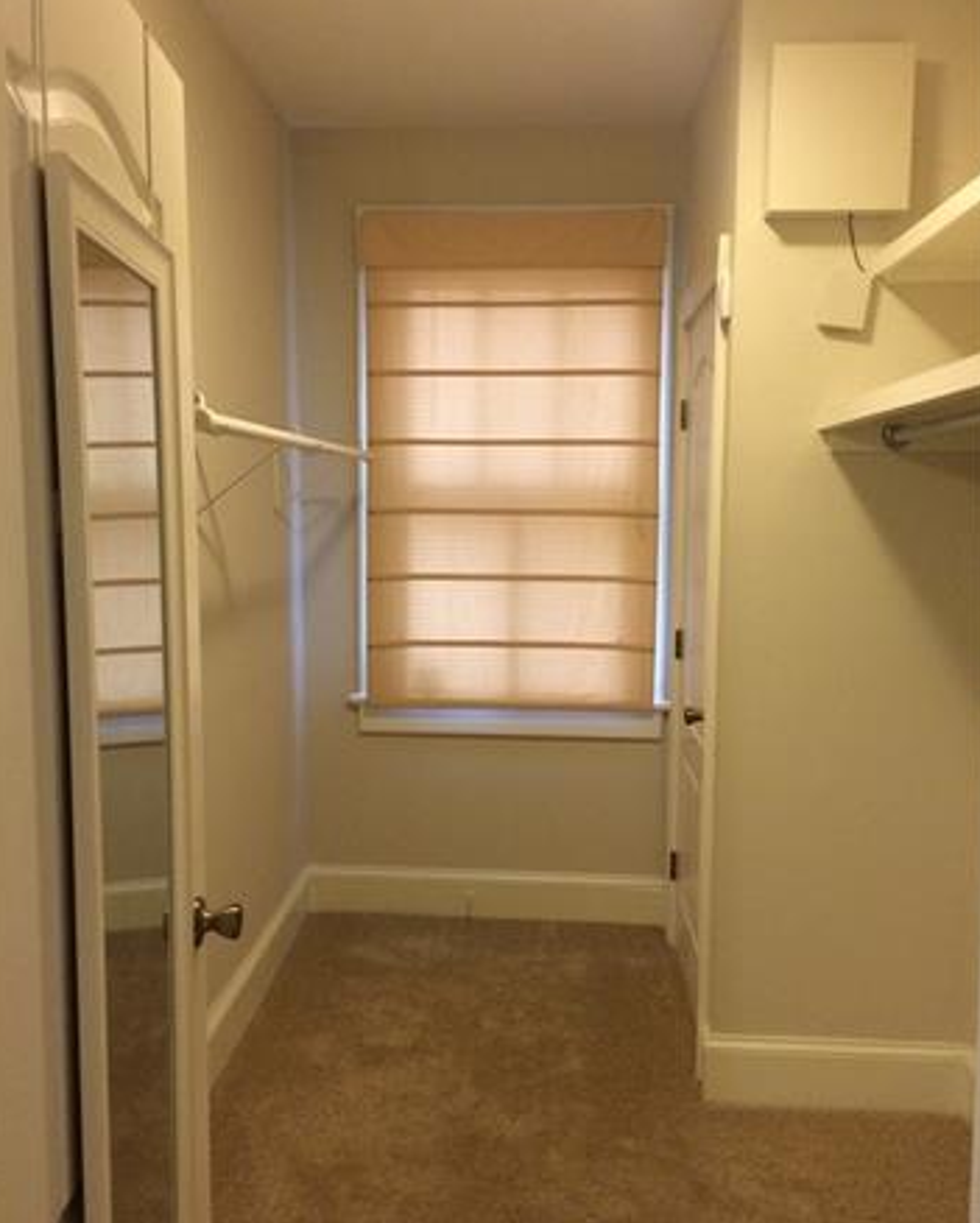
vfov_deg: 57.1
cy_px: 600
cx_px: 486
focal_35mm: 31
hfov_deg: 47.2
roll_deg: +0.9
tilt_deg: -4.9
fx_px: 1123
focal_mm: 4.15
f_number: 2.2
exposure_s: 1/30
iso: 200
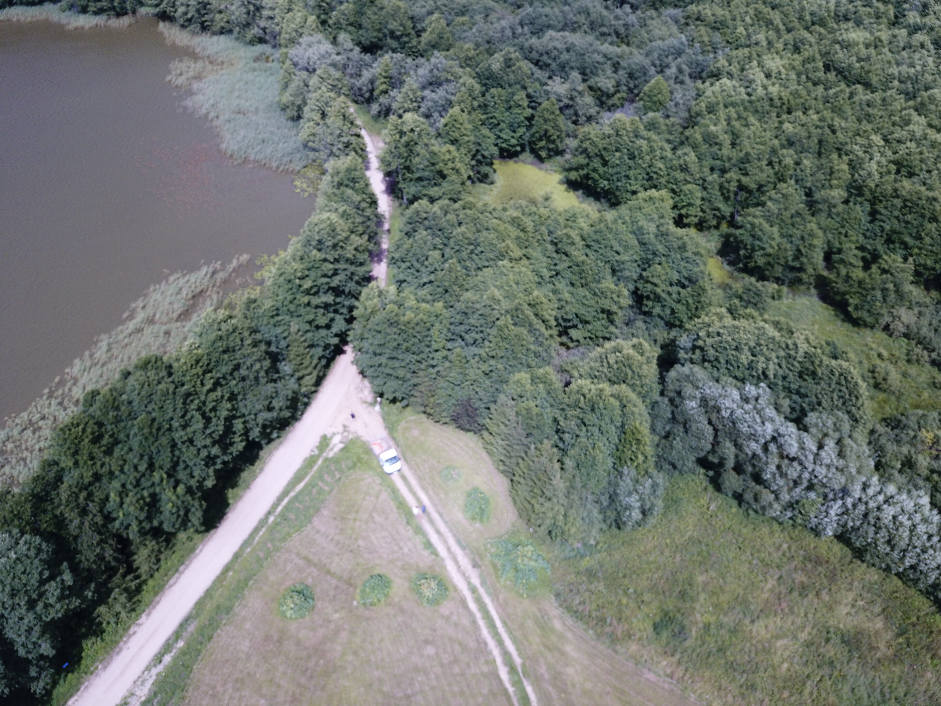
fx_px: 707
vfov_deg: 53.1
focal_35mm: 26
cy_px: 353
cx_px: 470
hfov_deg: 67.3
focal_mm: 4.7
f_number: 2.2
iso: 100
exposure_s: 1/1003
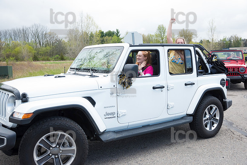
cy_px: 82
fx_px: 261
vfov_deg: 35.1
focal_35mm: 38
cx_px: 124
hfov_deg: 50.7
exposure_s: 1/800
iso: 1250
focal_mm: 38
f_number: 7.1
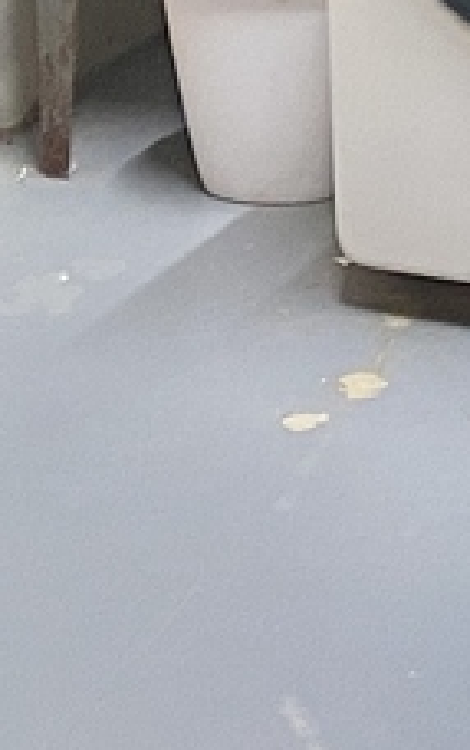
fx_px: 3557
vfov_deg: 10.8
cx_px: 749
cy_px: -862
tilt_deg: -4.0
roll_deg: +2.3
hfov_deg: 7.4
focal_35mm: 174
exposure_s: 1/60
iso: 100
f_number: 1.8
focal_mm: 4.25
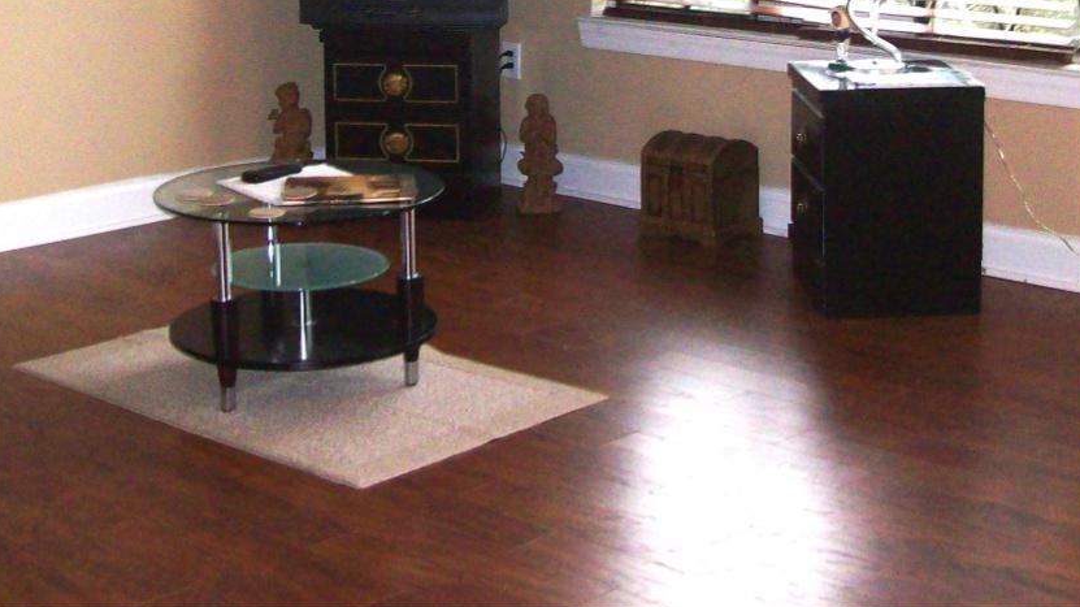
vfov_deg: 17.0
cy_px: -91
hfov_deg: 31.0
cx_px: 495
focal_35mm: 68
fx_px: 1947
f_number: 2.7
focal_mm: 6
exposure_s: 1/64
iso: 200
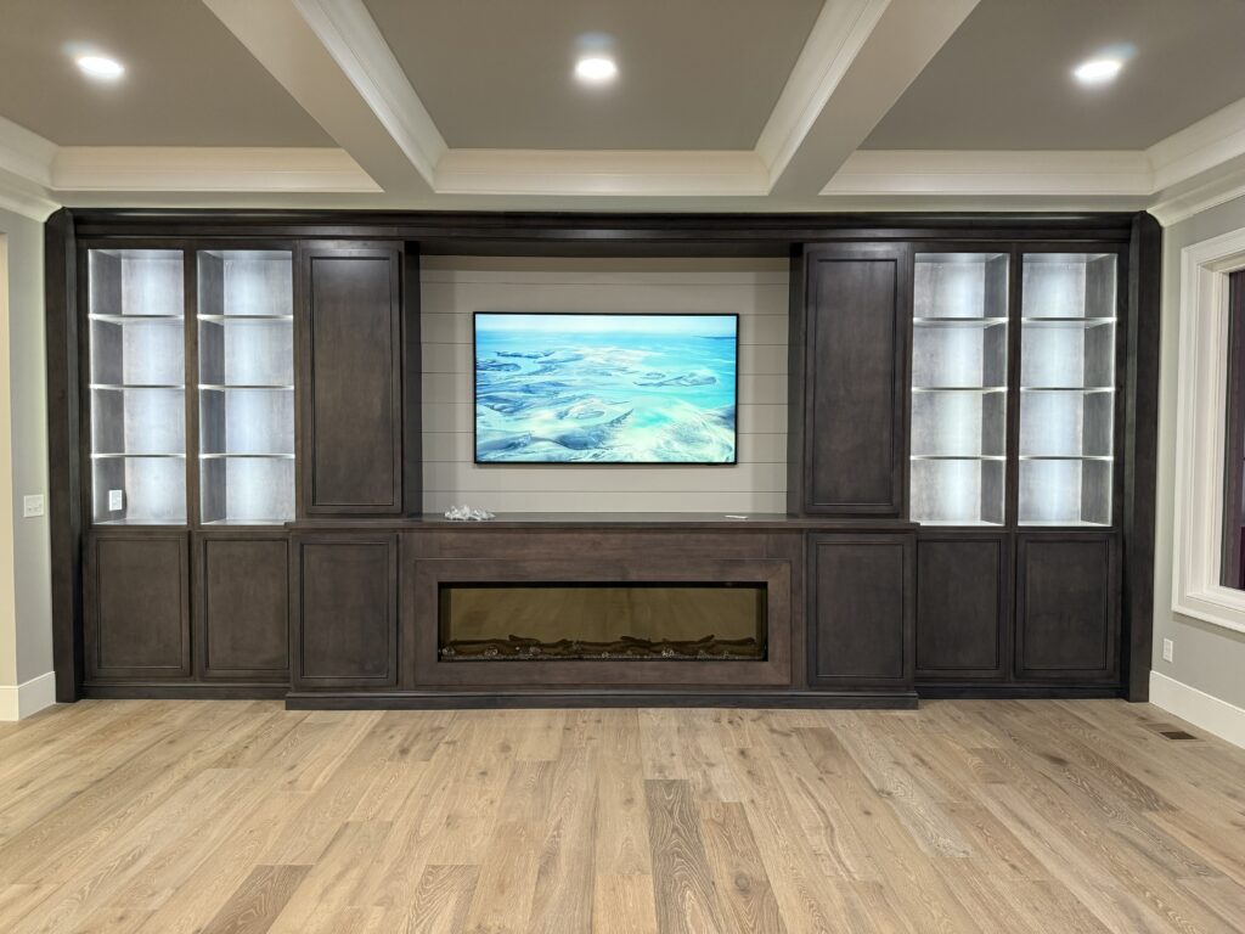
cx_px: 622
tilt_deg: -1.7
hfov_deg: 71.6
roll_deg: -0.1
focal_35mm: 24
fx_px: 863
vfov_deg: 56.8
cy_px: 467
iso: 250
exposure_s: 1/60
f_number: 1.78
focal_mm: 6.76
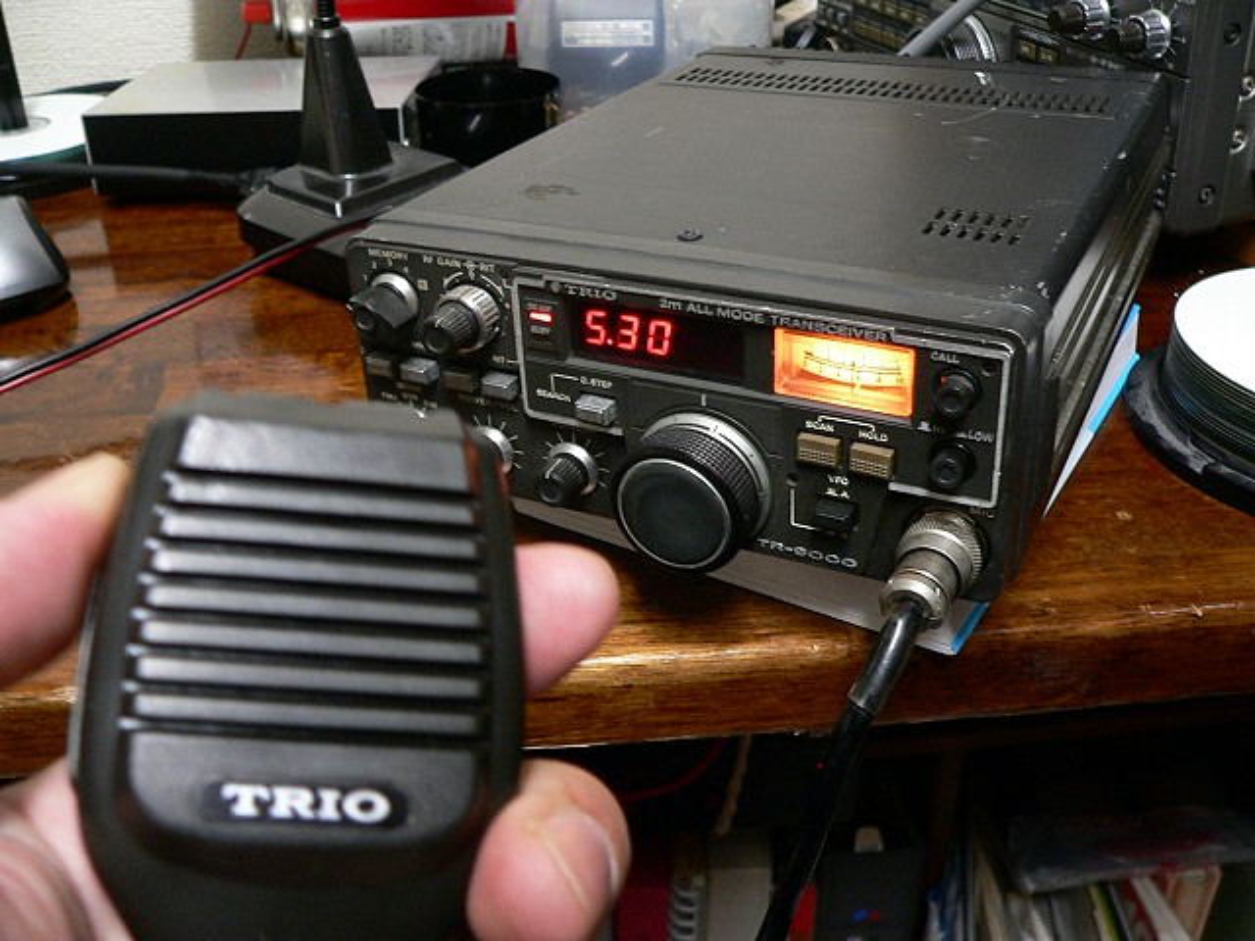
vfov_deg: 39.7
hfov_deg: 51.4
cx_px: 628
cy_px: 470
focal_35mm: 36
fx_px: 1305
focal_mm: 6
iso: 200
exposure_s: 1/4
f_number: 2.8
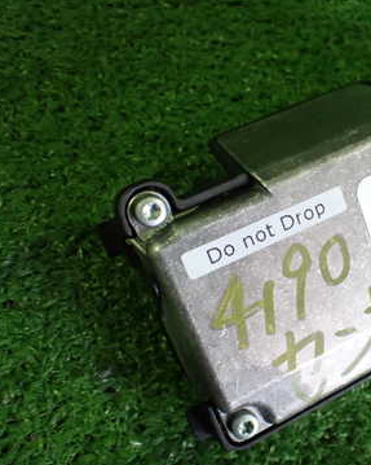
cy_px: 247
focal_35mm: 49
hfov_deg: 29.3
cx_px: 348
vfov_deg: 38.0
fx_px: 673
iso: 800
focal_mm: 5.4
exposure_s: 1/100
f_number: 2.3
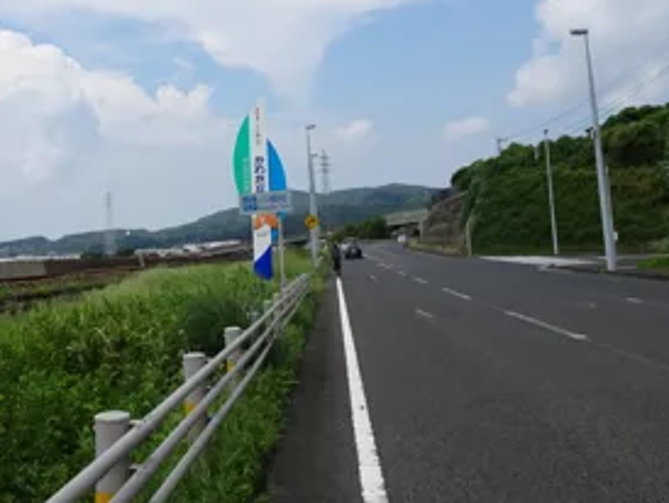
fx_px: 812
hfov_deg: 44.4
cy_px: 147
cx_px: 247
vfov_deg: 33.9
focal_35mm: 42
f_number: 3.5
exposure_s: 1/1000
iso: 80
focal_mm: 4.1
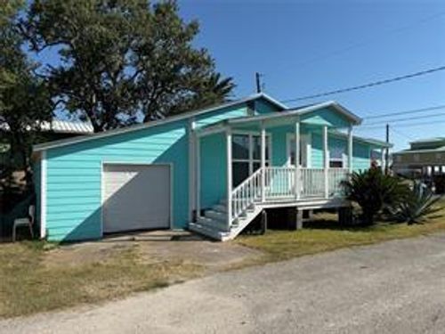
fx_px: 309
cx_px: 222
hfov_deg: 71.6
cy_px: 167
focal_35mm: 24
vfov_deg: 56.8
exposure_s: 1/6711
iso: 80
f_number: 1.78
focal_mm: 6.76
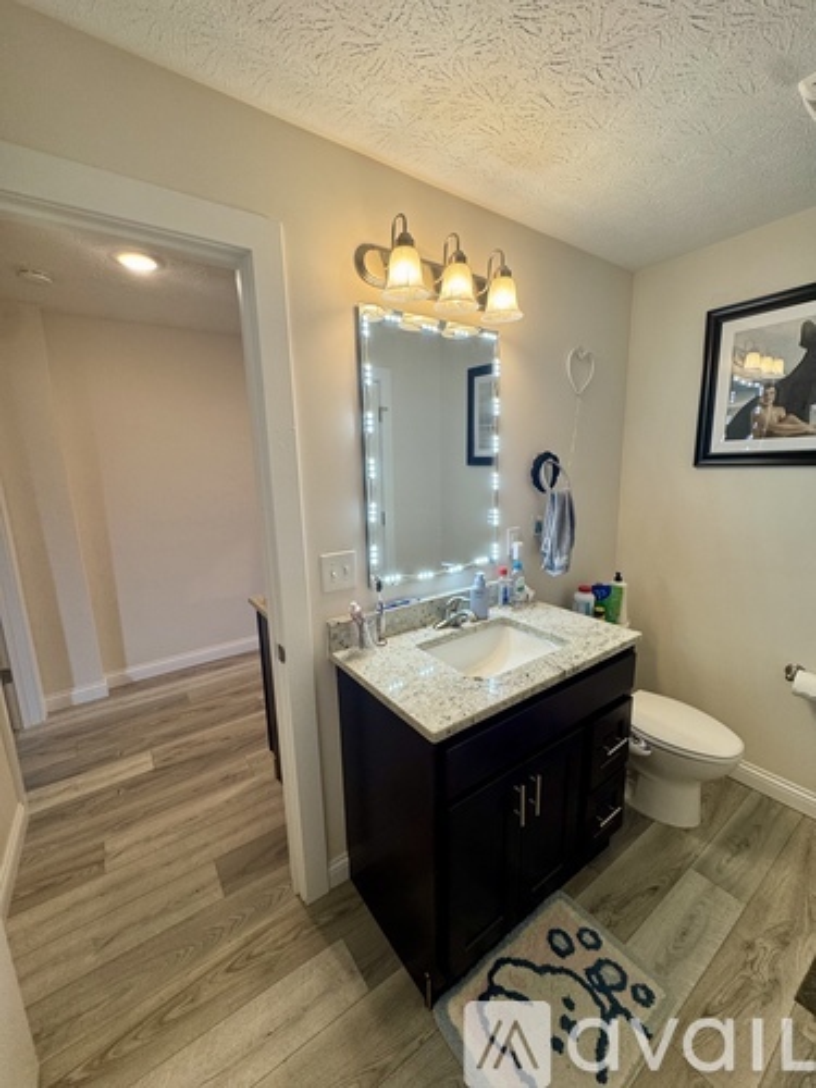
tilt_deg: -10.7
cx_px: 408
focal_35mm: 14
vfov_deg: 102.1
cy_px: 544
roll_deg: +1.5
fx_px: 440
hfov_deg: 85.7
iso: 80
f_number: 2.2
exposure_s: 1/120
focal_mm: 2.22
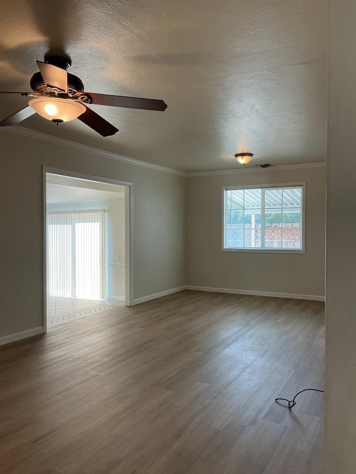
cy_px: 237
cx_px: 178
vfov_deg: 61.7
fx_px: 398
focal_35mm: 29
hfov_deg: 48.2
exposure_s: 1/60
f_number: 1.8
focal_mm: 3
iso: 64
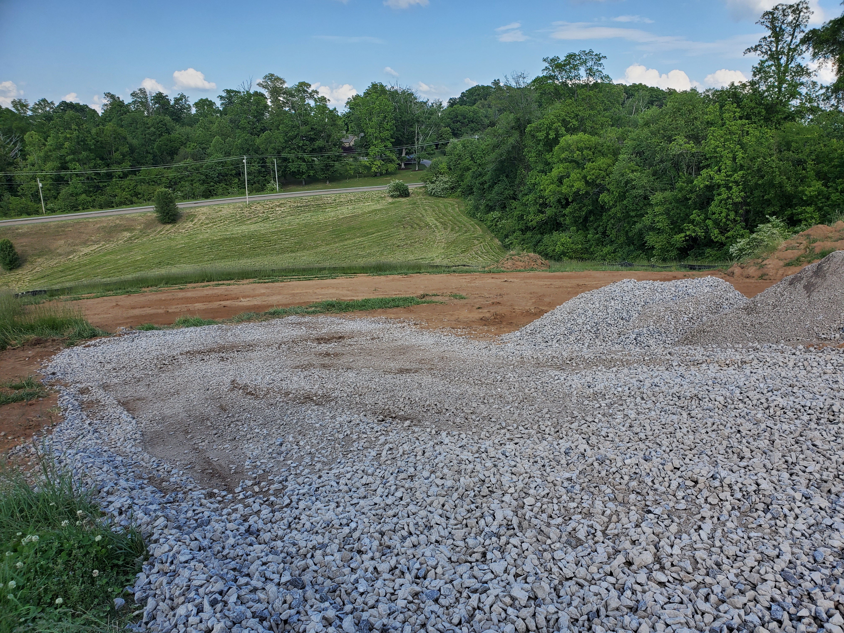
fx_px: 634
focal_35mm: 26
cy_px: 316
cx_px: 422
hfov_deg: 67.3
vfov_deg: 53.1
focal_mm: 4.3
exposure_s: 1/1120
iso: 50
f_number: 2.4
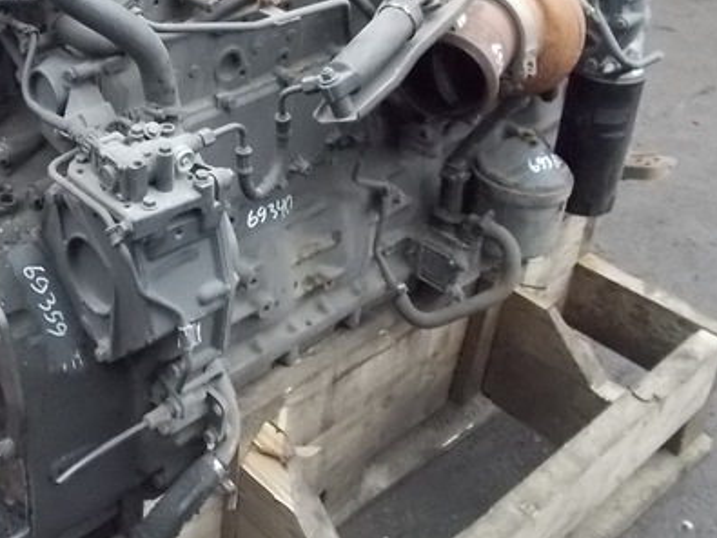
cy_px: 122
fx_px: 973
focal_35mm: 47
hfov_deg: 39.1
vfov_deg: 30.3
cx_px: 158
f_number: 3.3
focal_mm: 4.1
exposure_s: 1/60
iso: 800
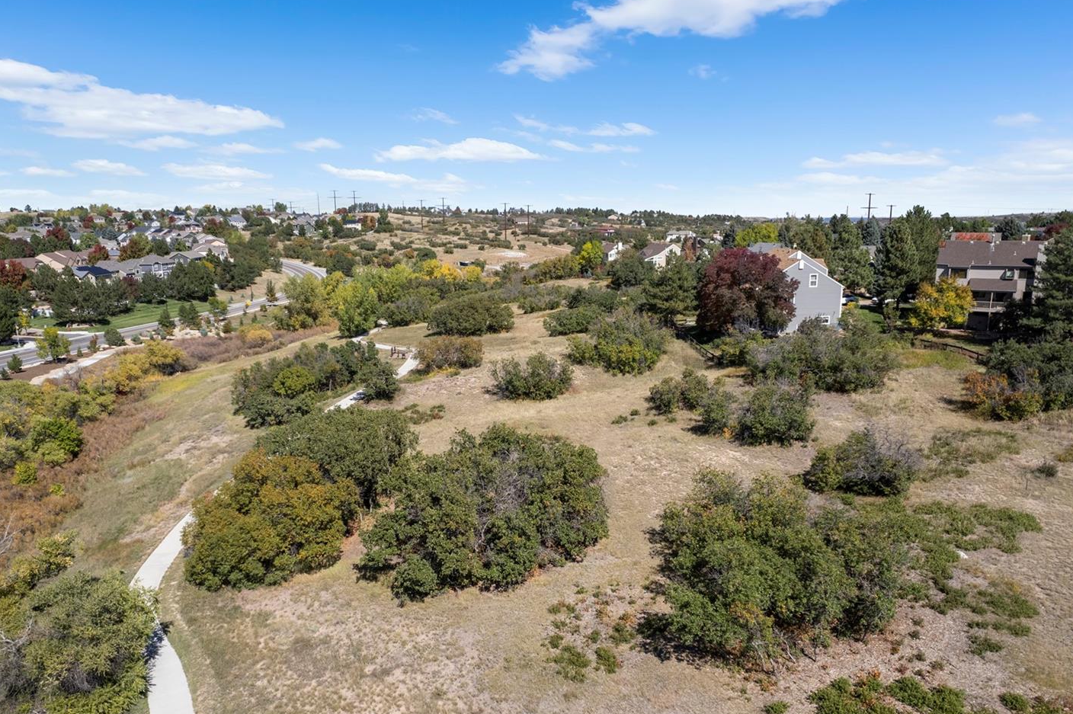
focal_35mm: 25
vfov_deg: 51.1
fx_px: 745
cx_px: 522
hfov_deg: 71.5
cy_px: 394
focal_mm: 8.38
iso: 110
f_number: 2.8
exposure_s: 1/2000
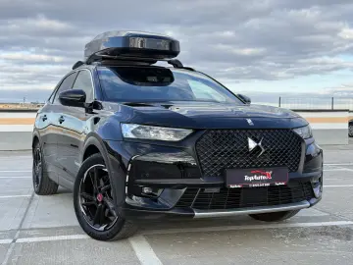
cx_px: 176
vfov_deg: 30.3
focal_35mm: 48
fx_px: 489
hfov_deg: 39.7
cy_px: 132
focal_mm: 6.76
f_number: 1.78
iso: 100
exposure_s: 1/975
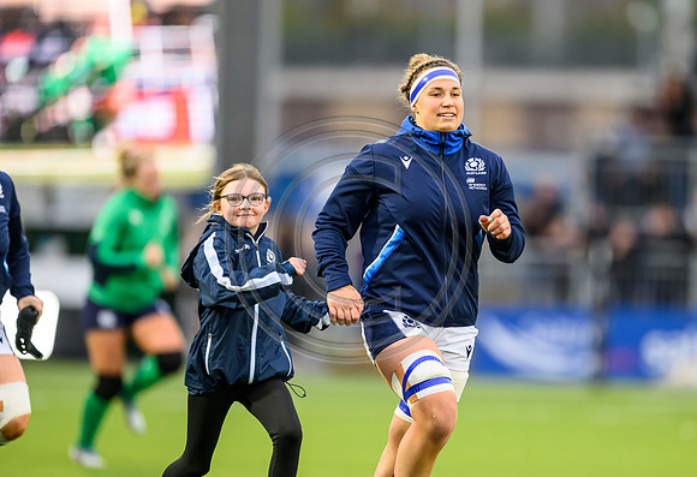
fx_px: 9105
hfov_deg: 4.4
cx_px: 410
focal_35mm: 466
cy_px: 273
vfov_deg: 3.0
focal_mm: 400
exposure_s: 1/1600
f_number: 3.2
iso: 4000
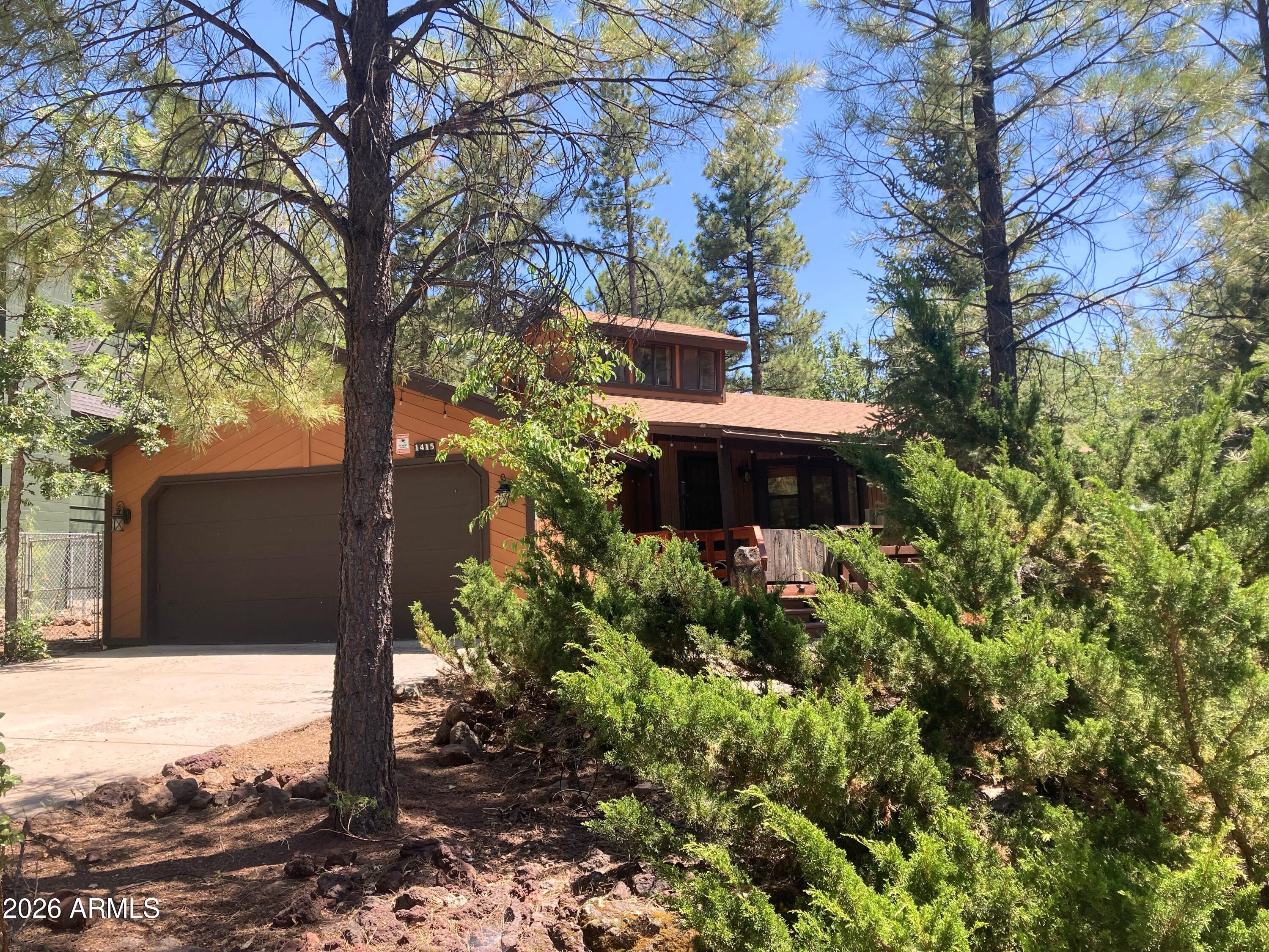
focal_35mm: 28
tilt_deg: +6.6
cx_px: 634
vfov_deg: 49.7
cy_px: 476
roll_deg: +2.6
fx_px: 1026
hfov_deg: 63.4
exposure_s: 1/475
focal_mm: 3.99
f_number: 1.8
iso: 20
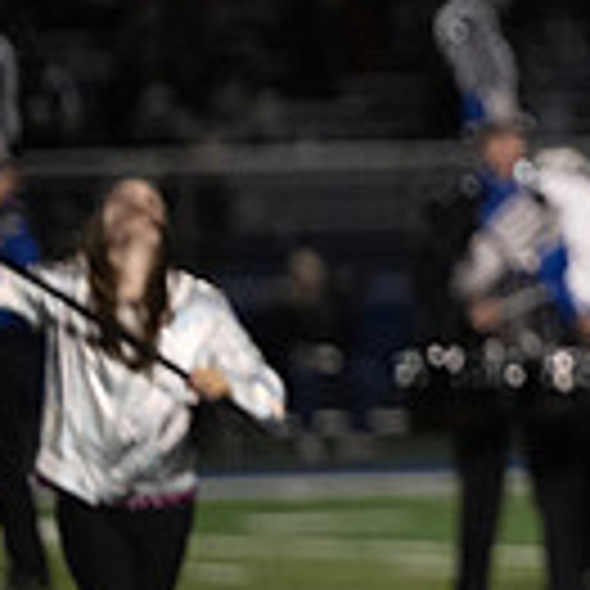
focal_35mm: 601
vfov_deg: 2.9
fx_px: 11589
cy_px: 412
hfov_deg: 2.9
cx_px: 1094
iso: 5000
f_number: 2.8
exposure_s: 1/1250
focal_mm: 160
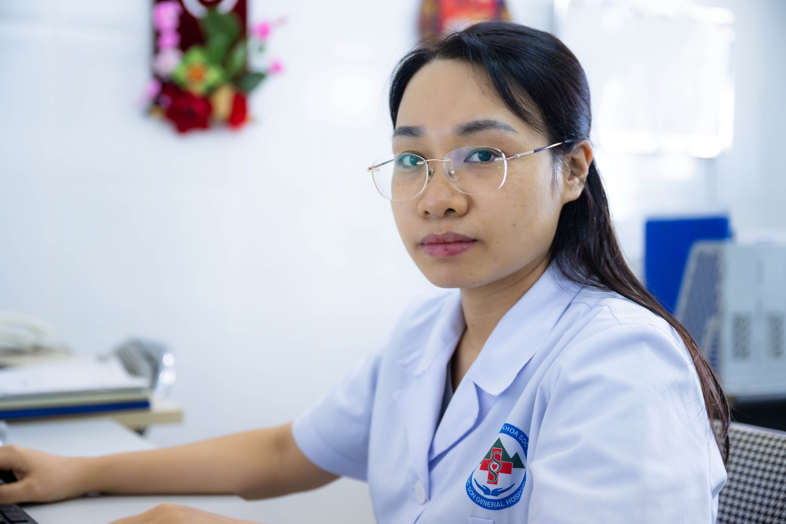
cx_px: 393
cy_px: 262
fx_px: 1048
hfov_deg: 41.1
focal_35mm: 48
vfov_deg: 28.1
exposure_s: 1/320
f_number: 3.2
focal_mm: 48
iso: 3200
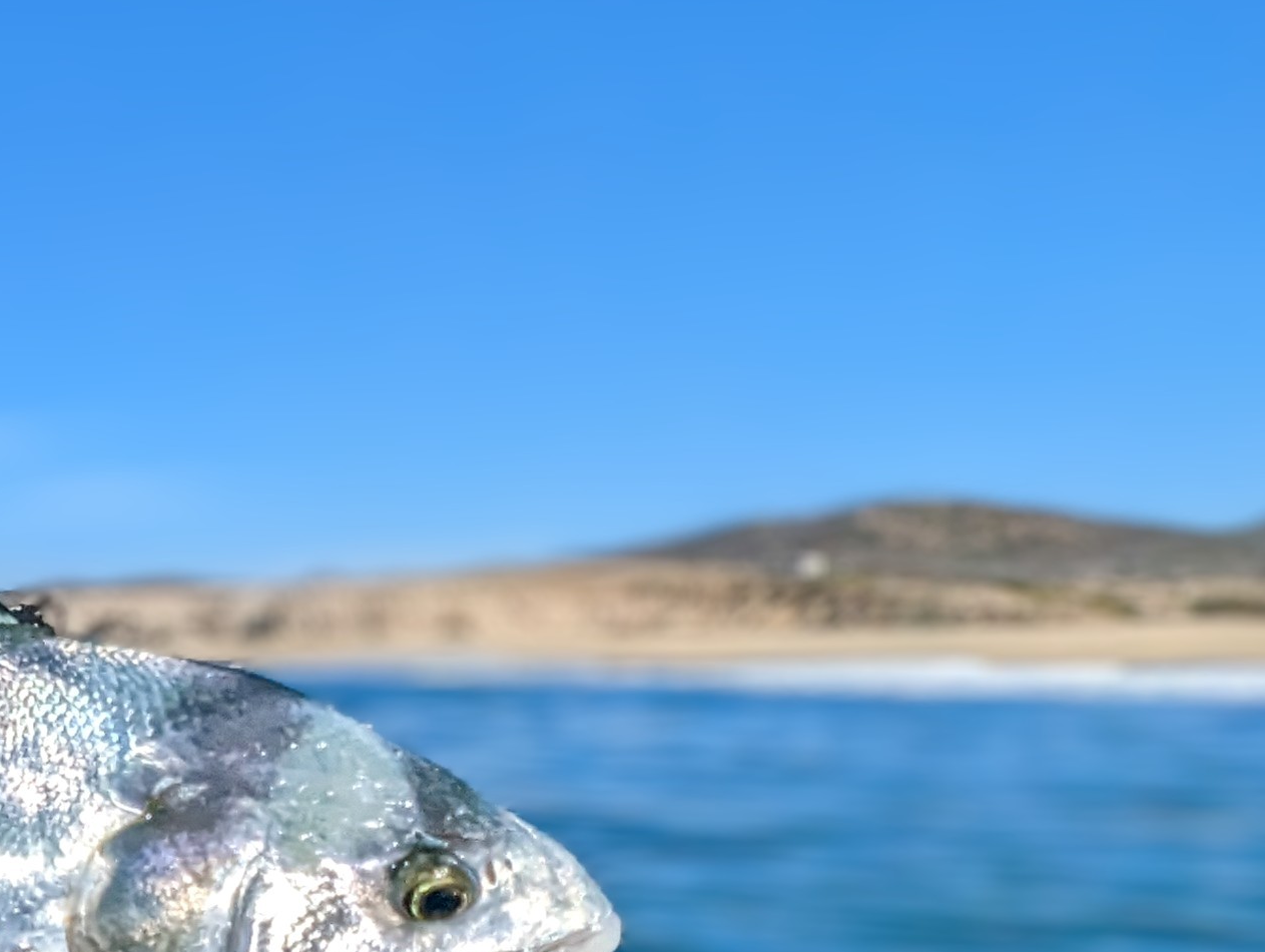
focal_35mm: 42
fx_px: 1537
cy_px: 679
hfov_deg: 29.1
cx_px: -607
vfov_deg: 33.9
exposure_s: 1/6211
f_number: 2.2
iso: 52
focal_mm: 1.95
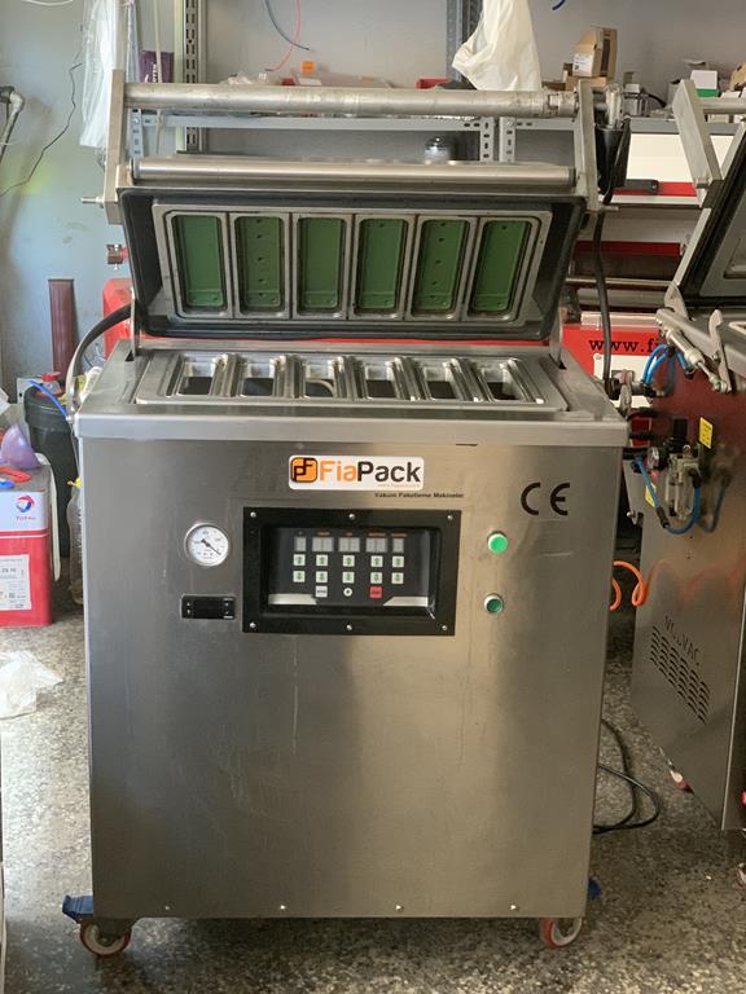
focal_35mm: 52
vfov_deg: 36.8
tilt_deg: -18.0
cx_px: 373
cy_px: 497
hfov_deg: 28.0
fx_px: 1494
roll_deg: -2.5
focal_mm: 6
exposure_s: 1/39
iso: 500
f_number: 2.4
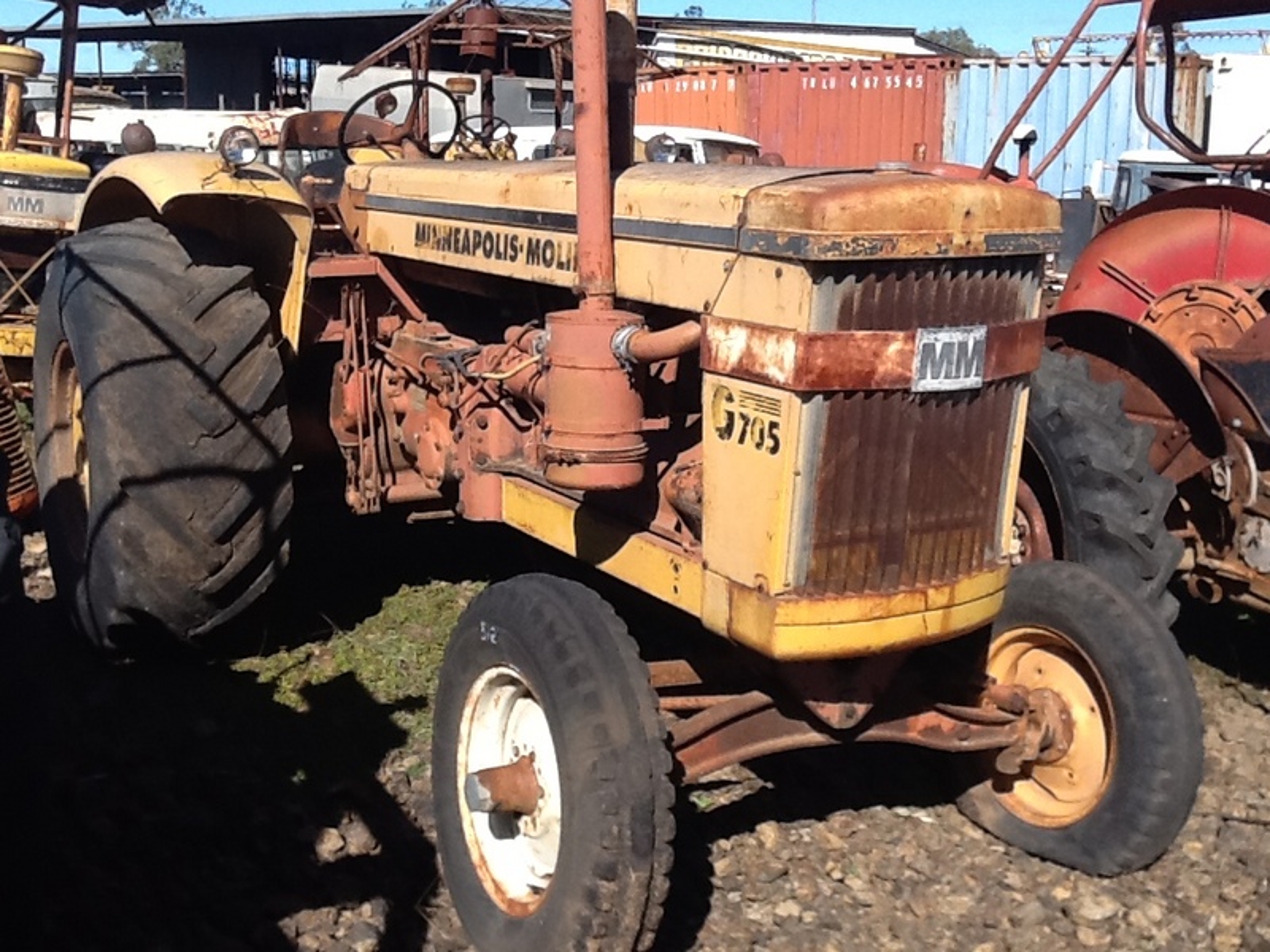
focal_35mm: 44
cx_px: 635
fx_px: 1614
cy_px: 476
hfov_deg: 42.9
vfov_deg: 32.9
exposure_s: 1/1070
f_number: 2.4
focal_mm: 2.03
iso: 40
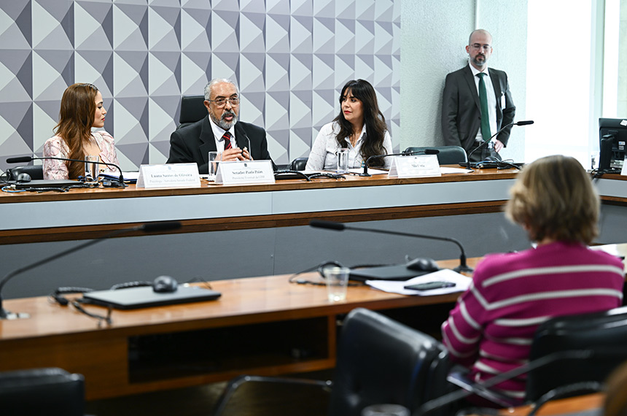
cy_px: 208
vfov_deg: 17.6
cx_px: 314
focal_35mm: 77
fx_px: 1339
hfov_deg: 26.4
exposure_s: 1/50
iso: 400
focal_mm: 77
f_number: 2.8
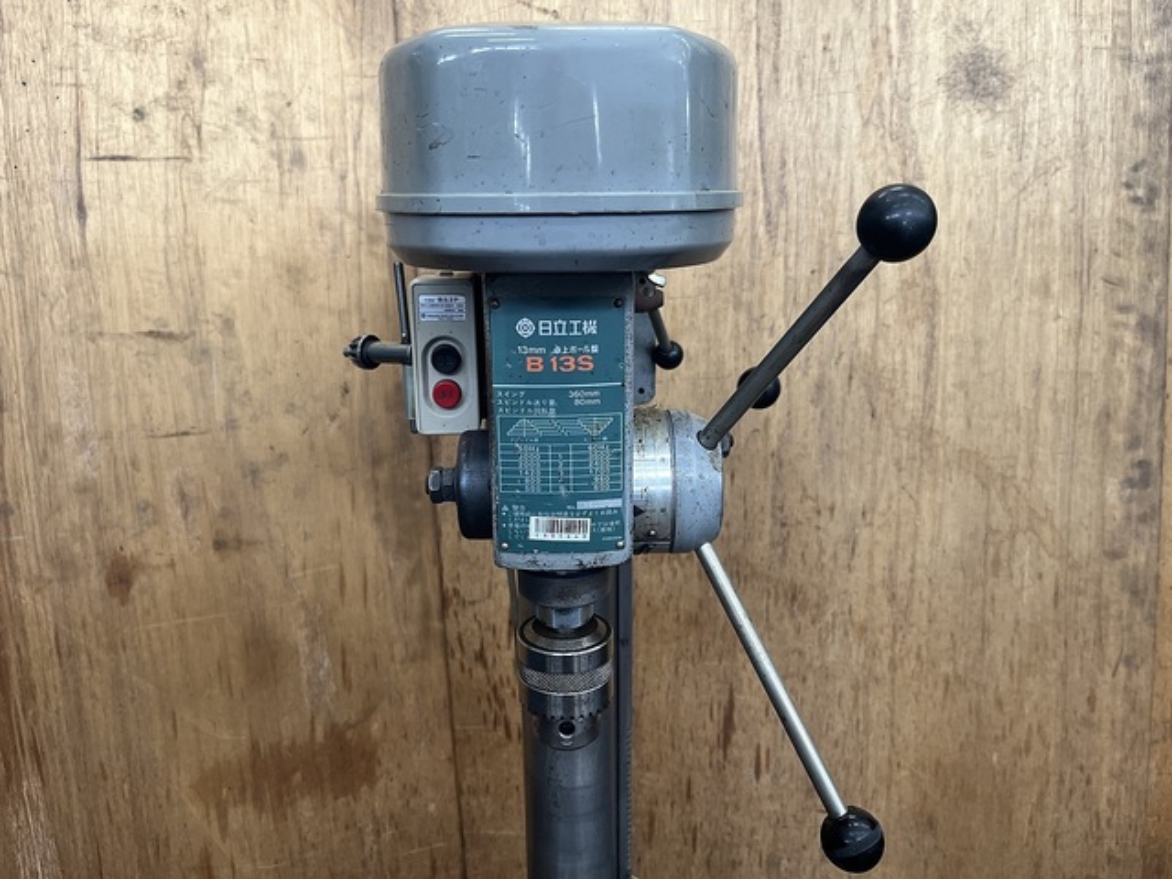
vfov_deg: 53.1
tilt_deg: -14.1
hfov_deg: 67.3
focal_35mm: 26
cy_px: 440
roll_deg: +0.6
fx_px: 880
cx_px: 586
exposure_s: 1/116
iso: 125
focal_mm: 5.1
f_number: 1.6
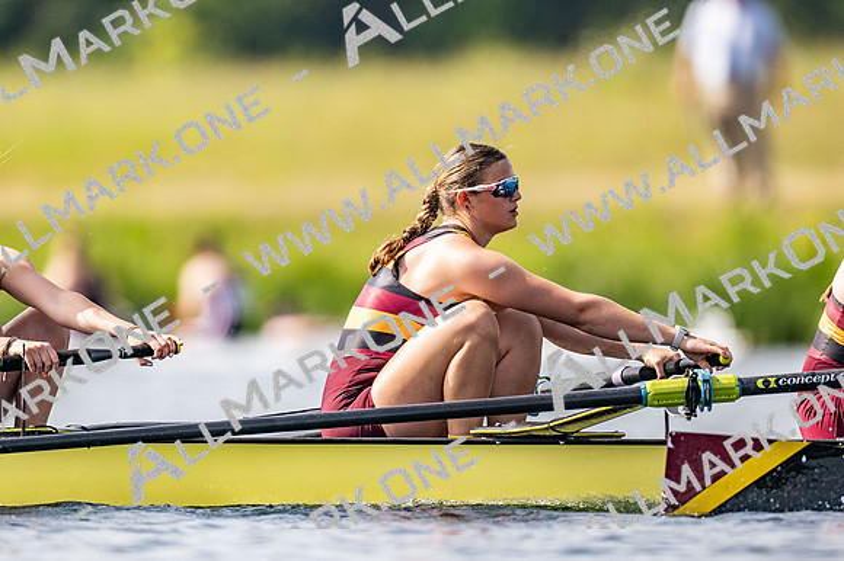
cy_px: 280
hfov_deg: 2.3
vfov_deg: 1.5
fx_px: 21087
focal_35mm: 900
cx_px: 422
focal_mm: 600
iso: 200
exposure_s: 1/2500
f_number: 4
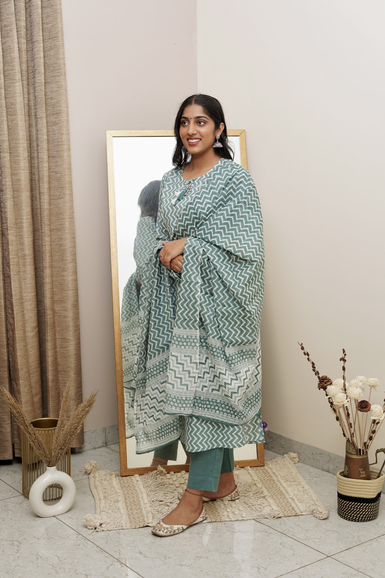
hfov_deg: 27.0
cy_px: 289
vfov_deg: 39.6
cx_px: 192
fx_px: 802
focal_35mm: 50
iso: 500
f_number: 4
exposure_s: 1/250
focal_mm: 50
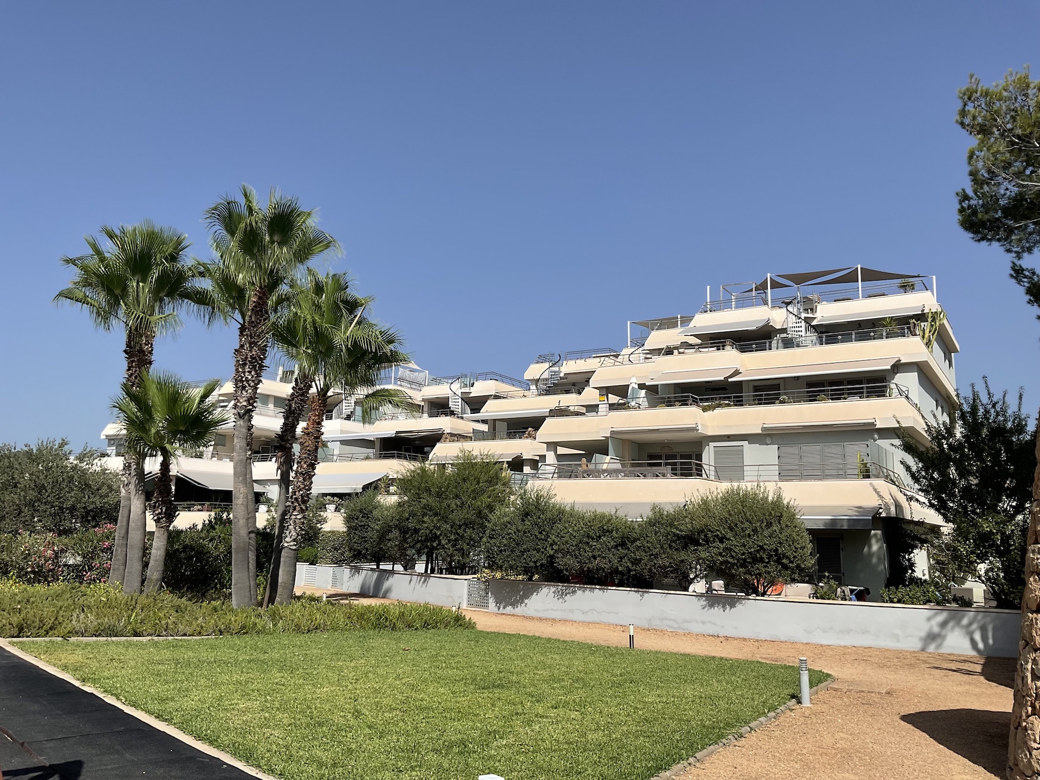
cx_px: 520
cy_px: 390
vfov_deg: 48.2
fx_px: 871
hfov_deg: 61.7
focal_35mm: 29
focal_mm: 3
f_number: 1.8
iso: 16
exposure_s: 1/3125
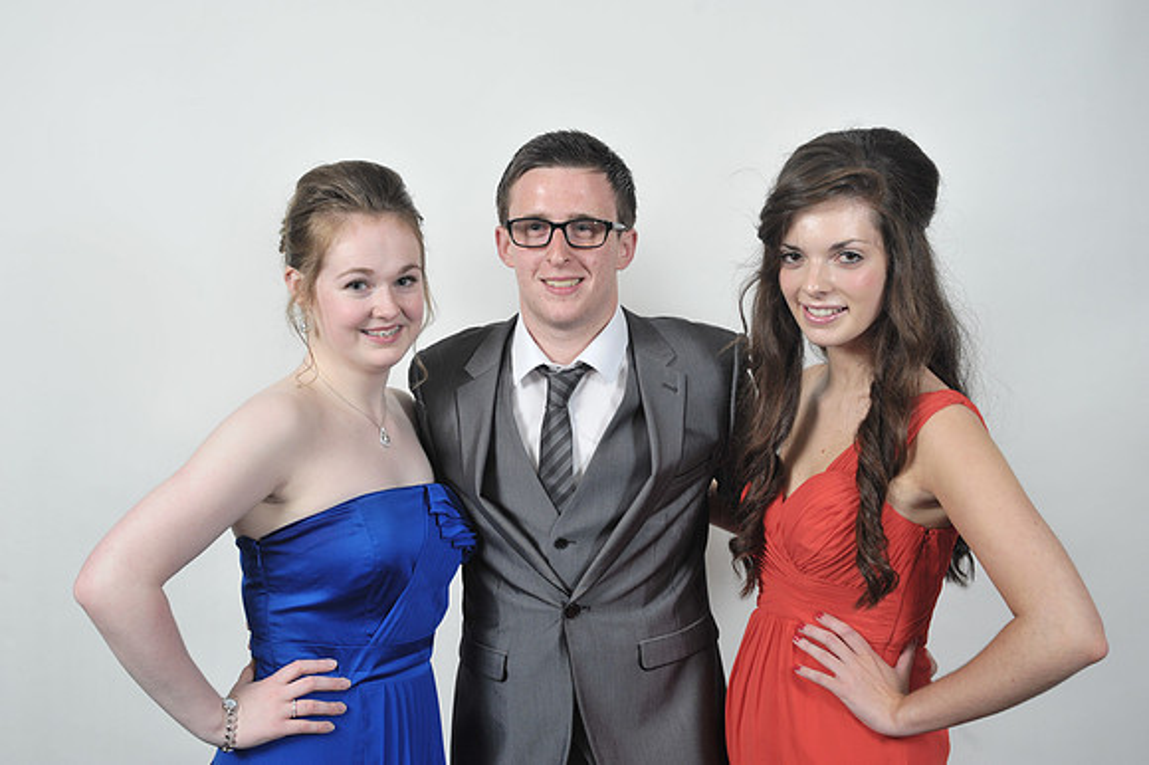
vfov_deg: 23.4
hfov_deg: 34.5
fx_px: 1850
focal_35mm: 58
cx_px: 574
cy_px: 382
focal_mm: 58
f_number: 7.1
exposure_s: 1/160
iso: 1000
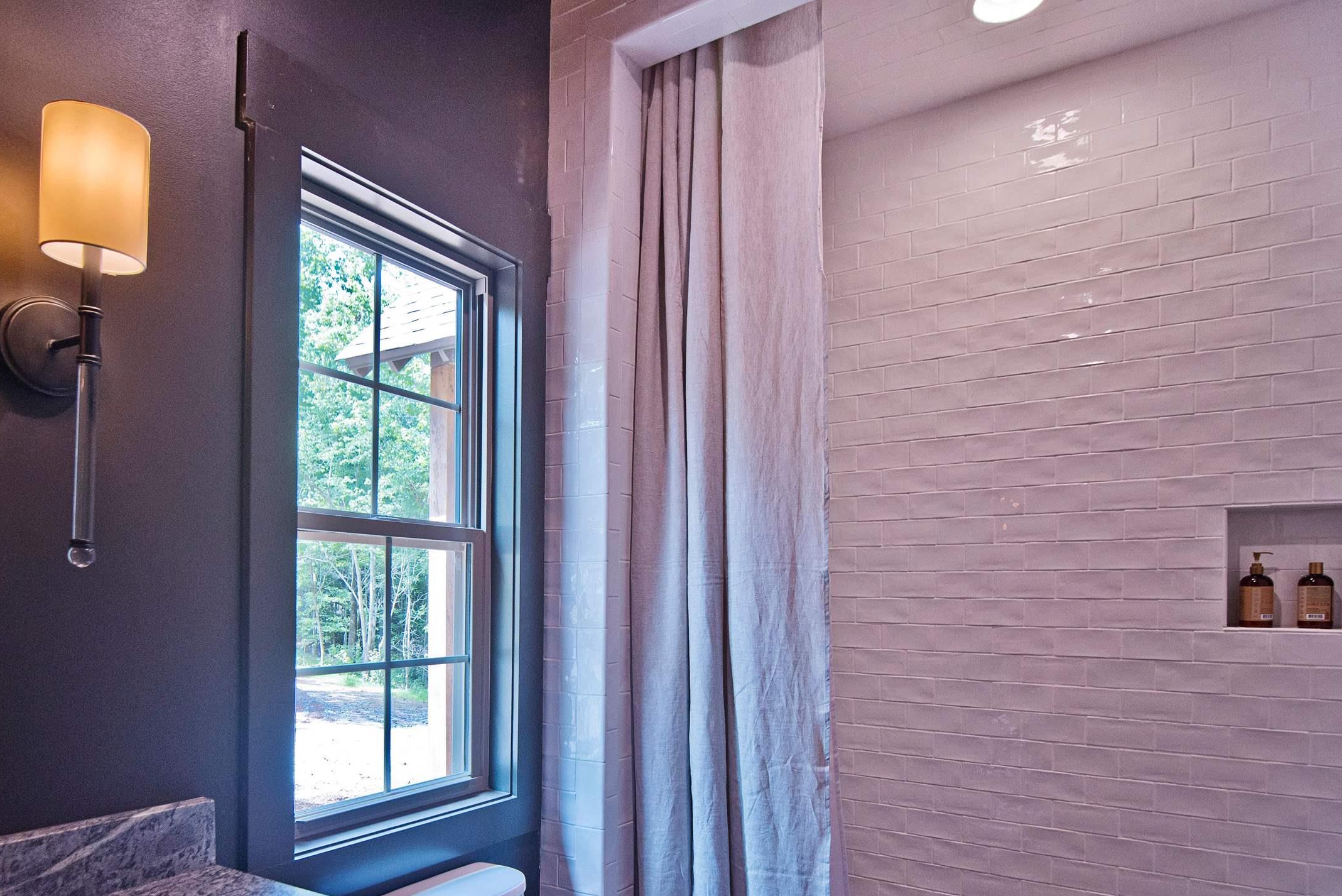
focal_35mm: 23
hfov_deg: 75.8
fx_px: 858
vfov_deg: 54.1
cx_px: 587
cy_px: 594
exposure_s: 1/100
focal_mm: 16
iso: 500
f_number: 6.3
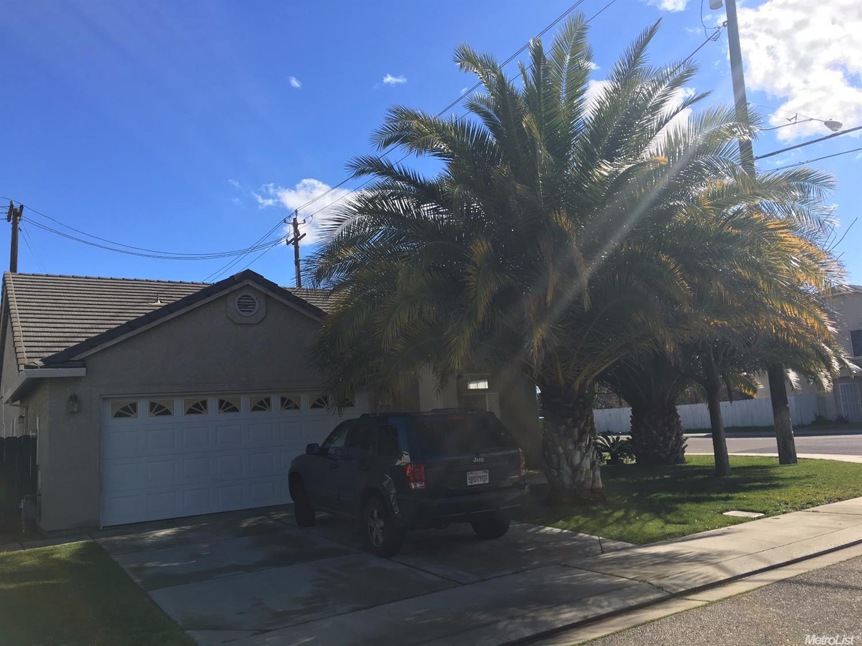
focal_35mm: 29
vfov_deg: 48.2
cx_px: 431
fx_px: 722
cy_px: 323
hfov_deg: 61.7
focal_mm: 4.15
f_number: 2.2
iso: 25
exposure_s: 1/1304
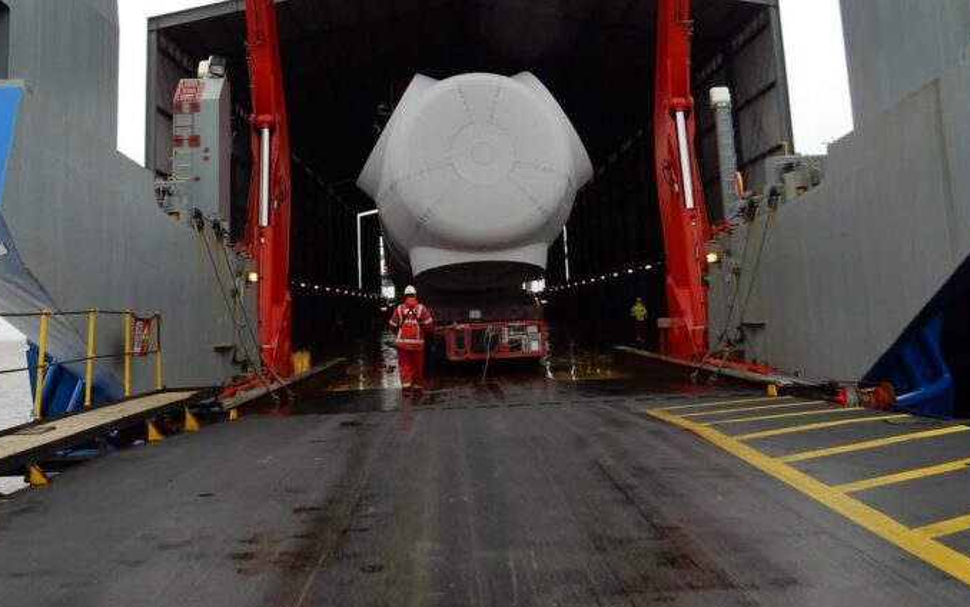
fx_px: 1058
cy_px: 113
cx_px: 464
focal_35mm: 40
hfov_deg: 49.3
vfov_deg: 31.1
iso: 125
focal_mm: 4.5
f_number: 3.7
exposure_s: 1/160
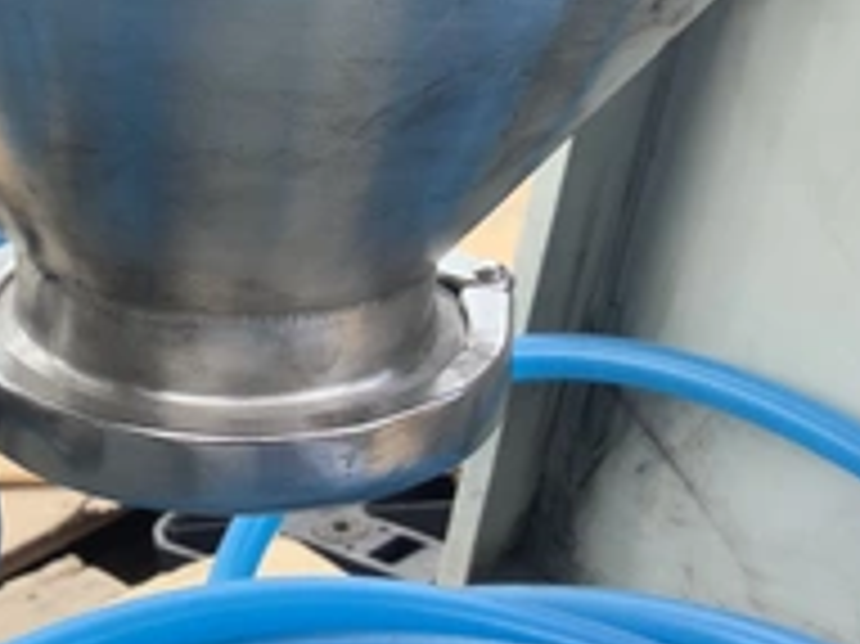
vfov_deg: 22.0
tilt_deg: -10.9
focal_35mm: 65
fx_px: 1614
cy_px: 50
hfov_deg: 29.3
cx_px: 207
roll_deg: +5.4
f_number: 2.4
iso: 32
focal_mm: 3.3
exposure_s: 1/120
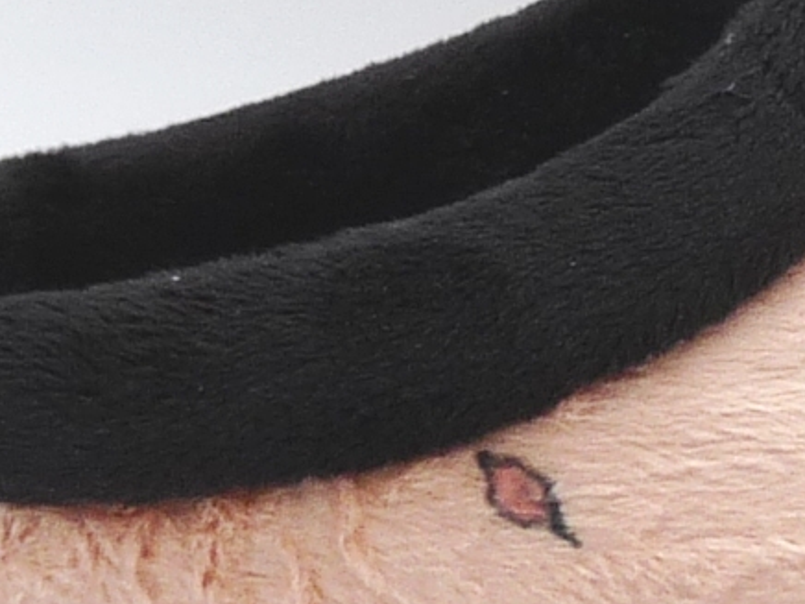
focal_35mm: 191
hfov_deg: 10.2
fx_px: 4442
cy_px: 259
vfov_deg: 7.8
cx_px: 908
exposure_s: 1/125
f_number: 4
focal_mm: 5.2
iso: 100
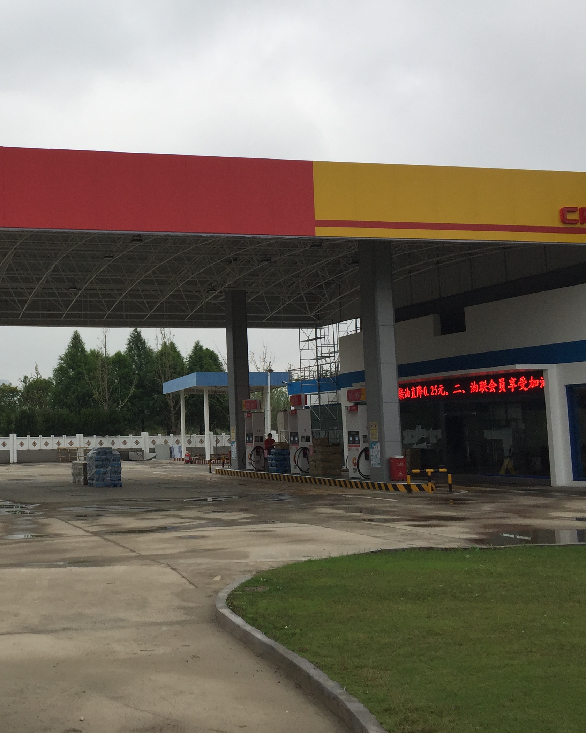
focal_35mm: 44
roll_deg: +0.8
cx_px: 85
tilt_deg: +6.1
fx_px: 954
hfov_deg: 32.8
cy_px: 336
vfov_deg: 42.0
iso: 32
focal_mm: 4.15
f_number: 2.2
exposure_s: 1/356
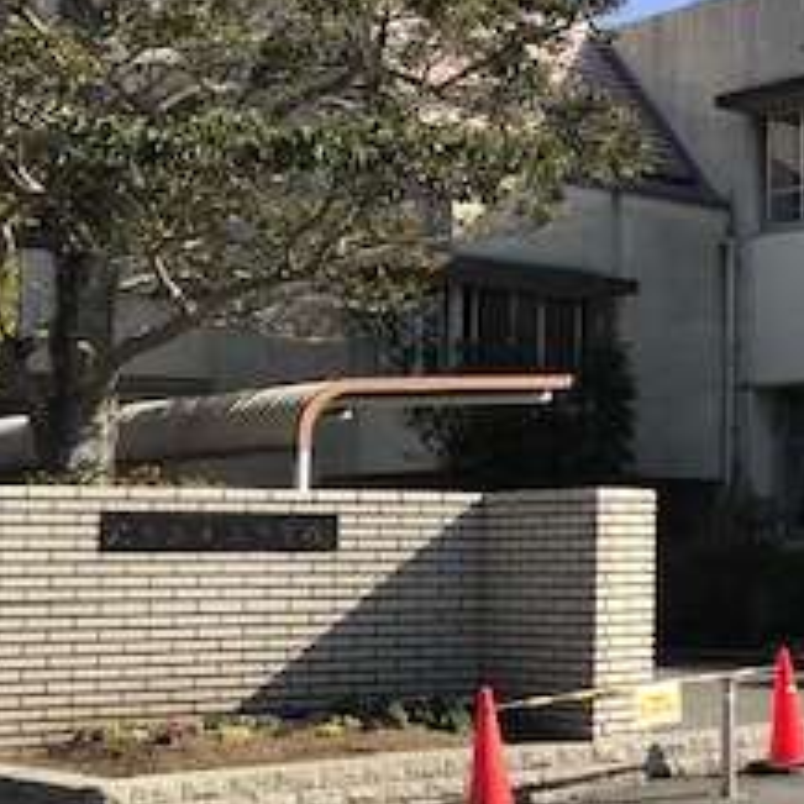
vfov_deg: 23.7
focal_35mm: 73
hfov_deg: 20.5
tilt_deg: +3.5
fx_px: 1918
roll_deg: +0.0
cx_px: 1175
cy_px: 456
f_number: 1.8
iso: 20
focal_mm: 3.99
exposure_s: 1/2083
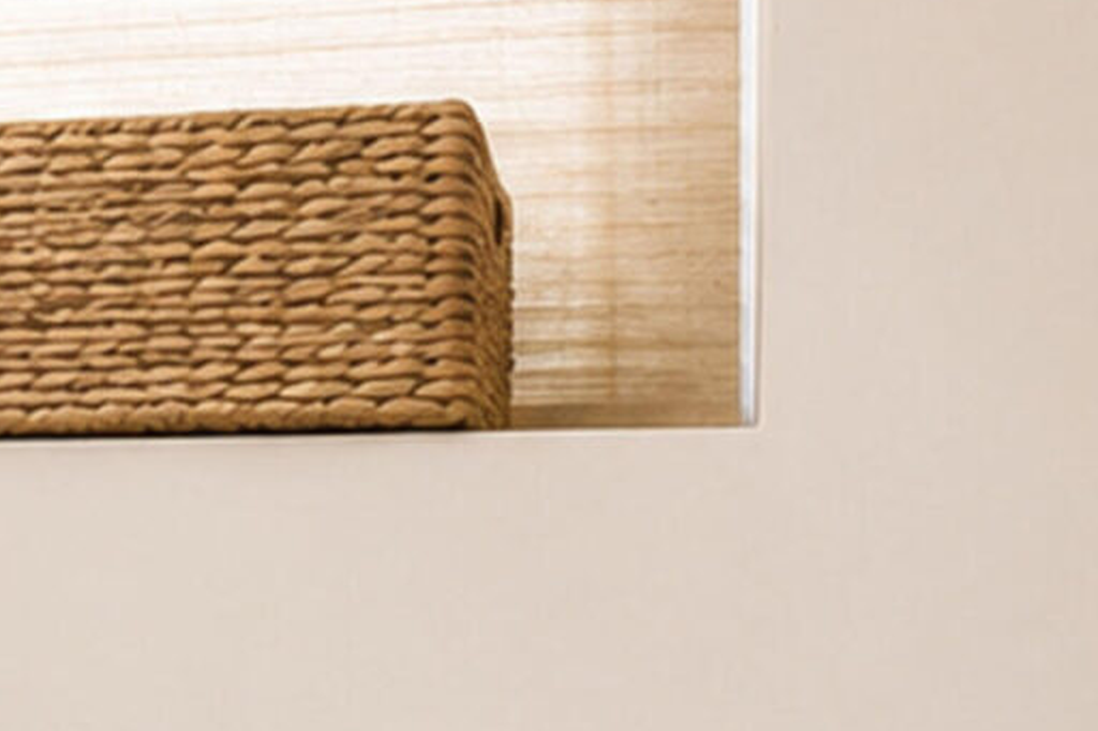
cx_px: -86
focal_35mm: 75
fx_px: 2287
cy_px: 751
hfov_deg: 25.2
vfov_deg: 17.7
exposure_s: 1/60
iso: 2000
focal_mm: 10
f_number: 5.6
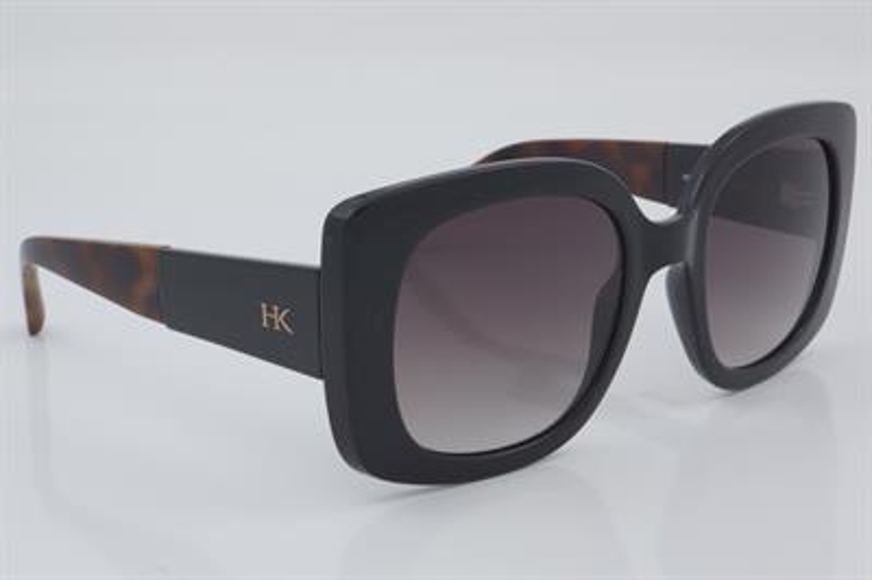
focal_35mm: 75
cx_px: 436
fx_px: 1815
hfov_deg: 27.0
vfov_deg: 18.2
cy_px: 290
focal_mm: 50
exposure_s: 1/4
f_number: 32
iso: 100
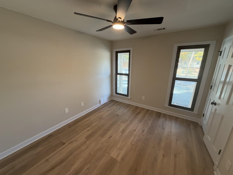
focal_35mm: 14
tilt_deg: -15.3
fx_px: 94
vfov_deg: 85.7
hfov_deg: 102.1
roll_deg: -0.3
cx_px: 116
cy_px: 88
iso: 320
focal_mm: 2.22
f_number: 2.2
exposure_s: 1/120
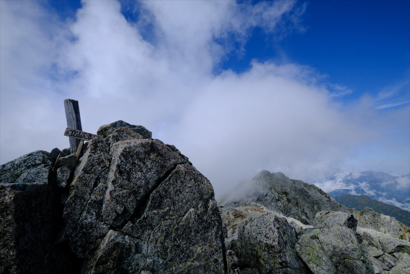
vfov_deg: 77.3
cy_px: 137
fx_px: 171
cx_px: 205
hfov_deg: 100.4
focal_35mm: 15
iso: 400
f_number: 11
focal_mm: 10
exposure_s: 1/680
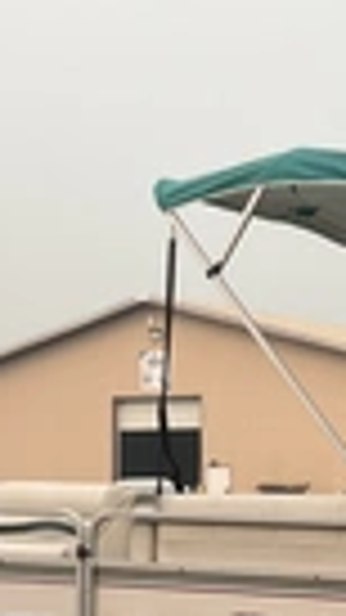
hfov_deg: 12.9
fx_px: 1501
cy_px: 531
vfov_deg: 22.7
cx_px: 386
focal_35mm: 92
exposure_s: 1/1534
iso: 25
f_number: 1.8
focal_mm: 3
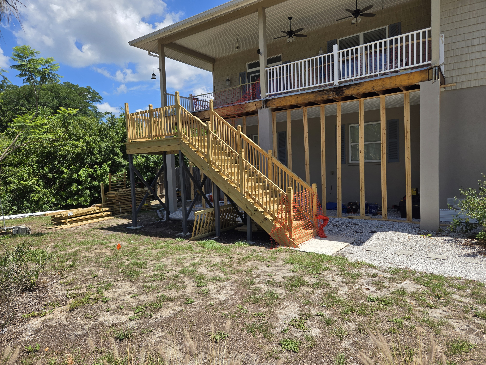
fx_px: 323
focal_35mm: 23
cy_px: 182
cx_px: 243
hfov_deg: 73.9
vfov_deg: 58.9
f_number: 1.8
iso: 25
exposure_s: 1/1521
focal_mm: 5.4
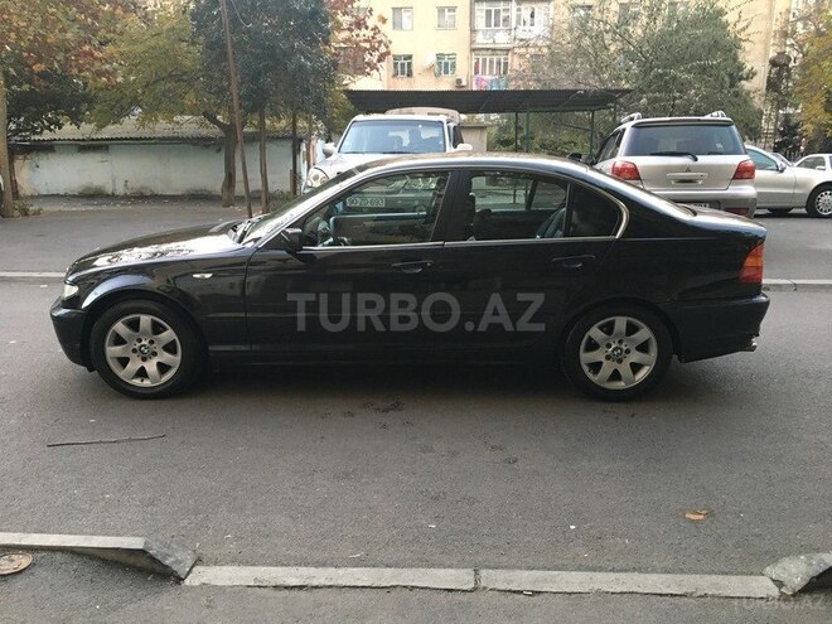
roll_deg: +0.3
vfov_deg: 48.2
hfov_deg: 61.7
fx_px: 697
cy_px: 312
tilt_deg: -15.5
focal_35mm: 29
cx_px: 416
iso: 200
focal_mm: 4.15
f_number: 2.2
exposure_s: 1/33
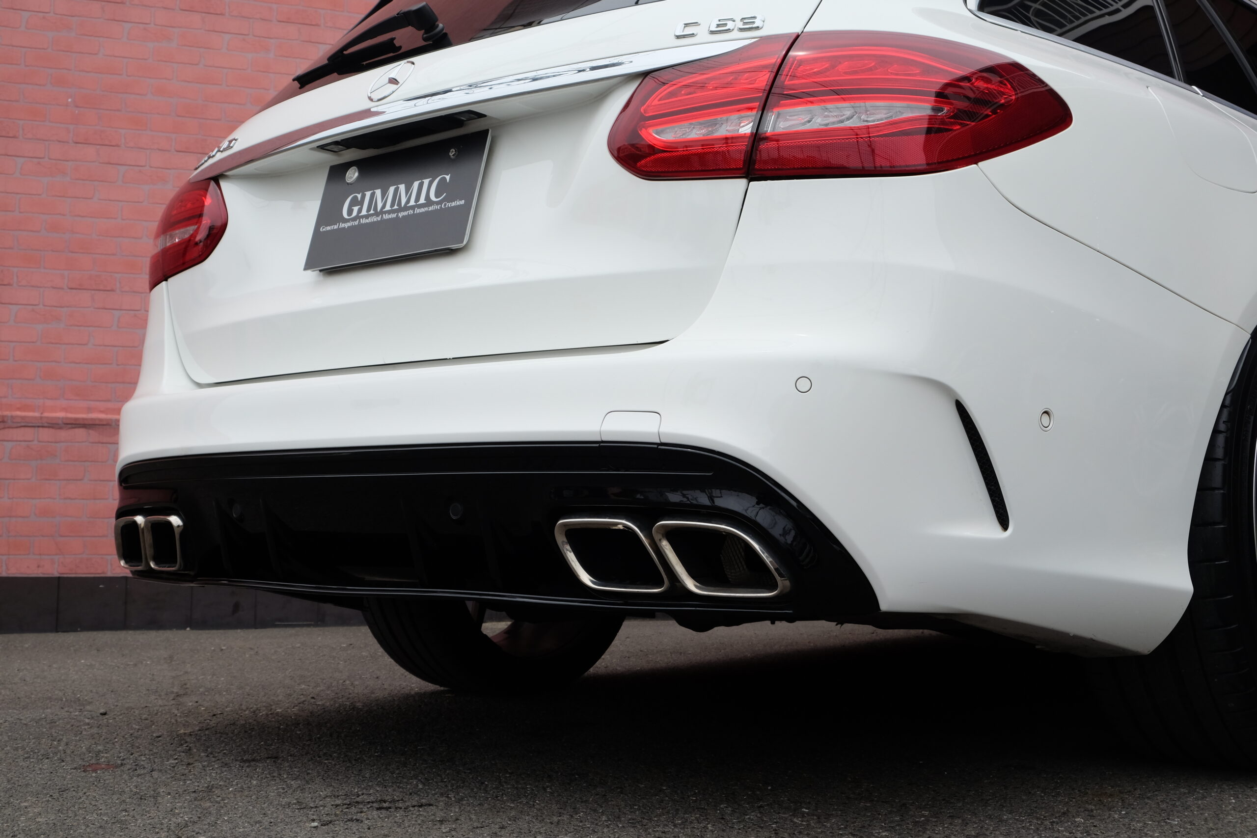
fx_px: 1501
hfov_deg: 45.4
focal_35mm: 43
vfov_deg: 31.2
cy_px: 419
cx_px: 628
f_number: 8
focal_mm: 28.9
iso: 400
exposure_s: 1/420
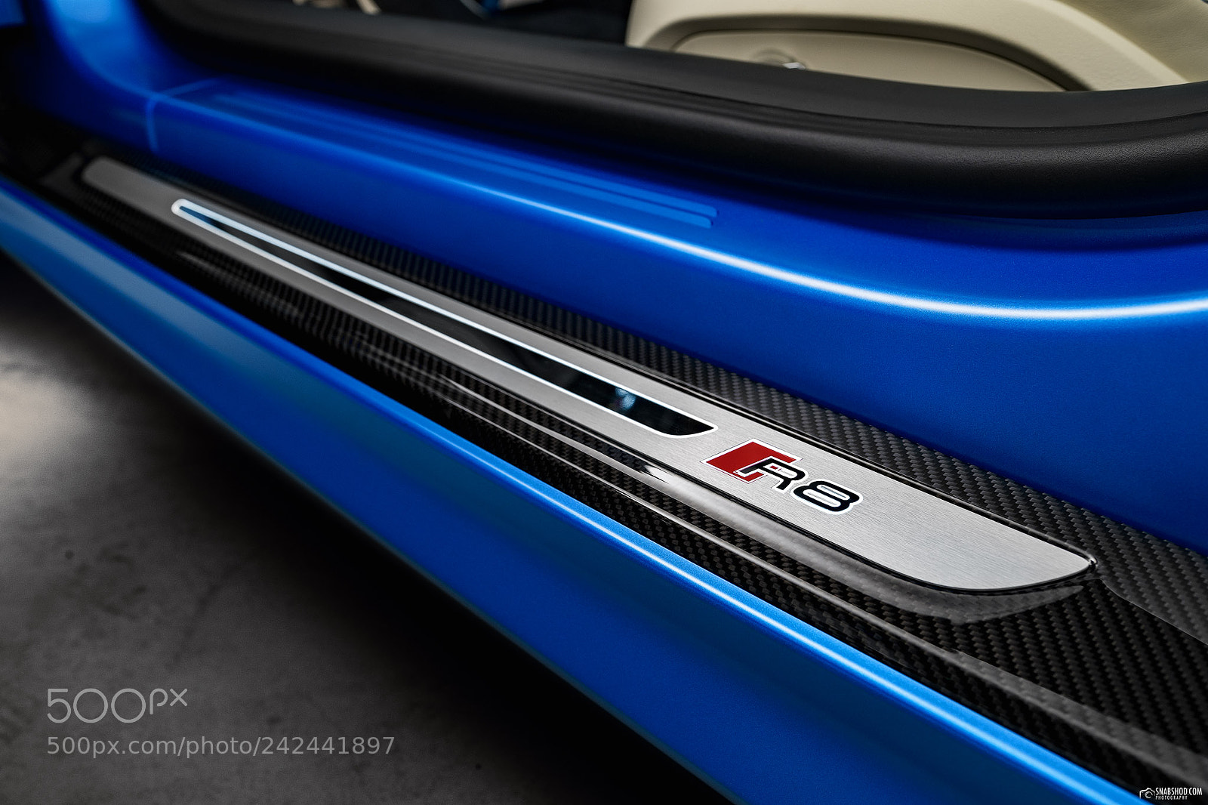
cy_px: 402
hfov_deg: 54.4
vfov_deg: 37.8
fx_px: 1174
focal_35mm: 35
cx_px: 604
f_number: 6.3
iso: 200
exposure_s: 1/3
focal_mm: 35
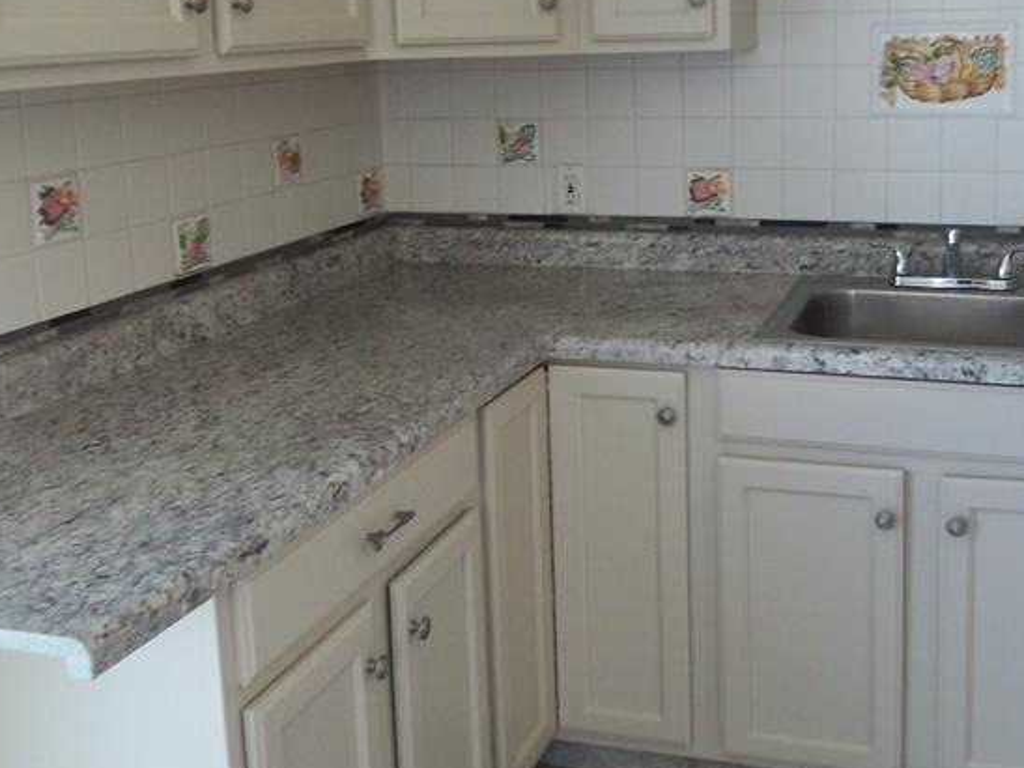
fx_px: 1272
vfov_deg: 32.9
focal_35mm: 43
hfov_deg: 43.4
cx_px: 658
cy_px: 183
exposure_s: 1/30
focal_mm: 3.8
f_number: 2.8
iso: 64
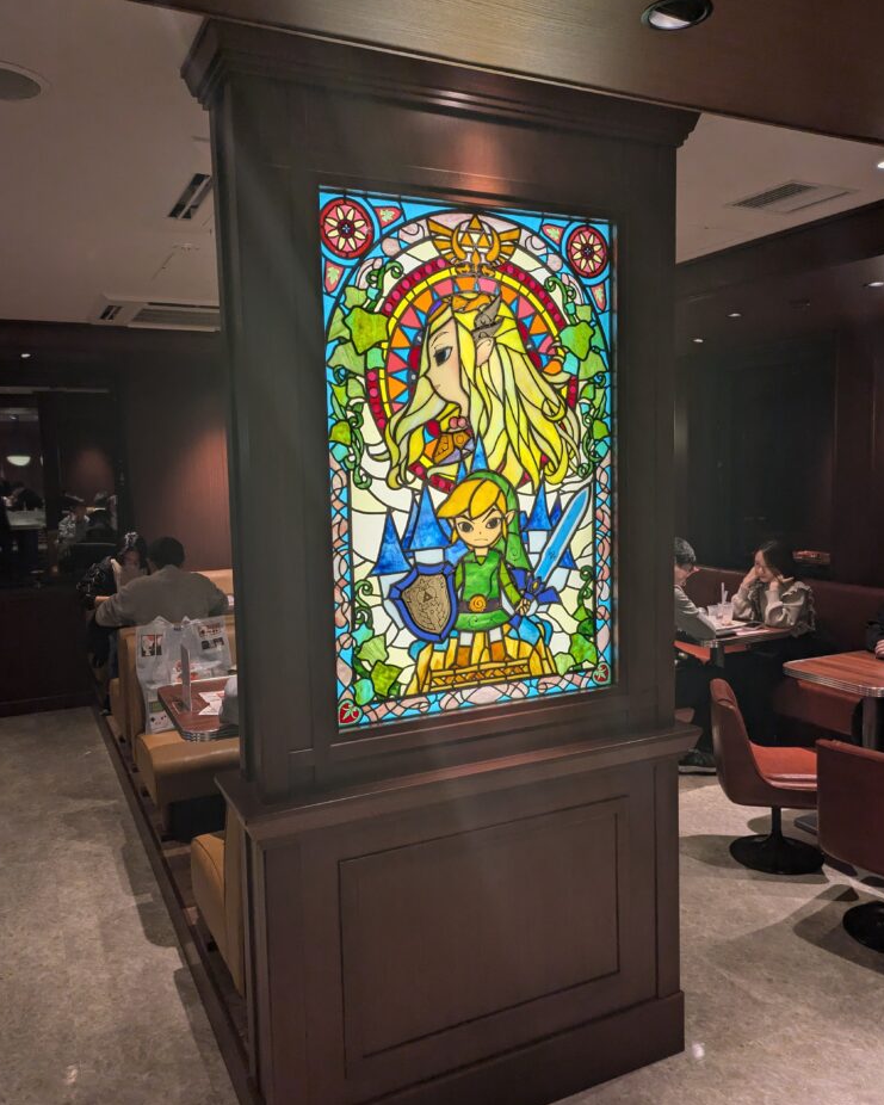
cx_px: 440
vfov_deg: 64.1
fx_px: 883
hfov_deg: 53.2
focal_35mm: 27
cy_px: 544
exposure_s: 1/282
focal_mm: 5.43
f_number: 1.89
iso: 38
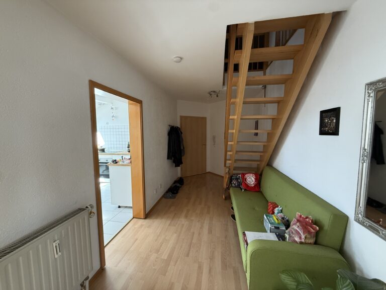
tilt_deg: -4.4
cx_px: 193
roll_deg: -0.7
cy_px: 145
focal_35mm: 14
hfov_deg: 102.1
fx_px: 156
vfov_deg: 85.7
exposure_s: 1/95
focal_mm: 2.22
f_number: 2.2
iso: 320
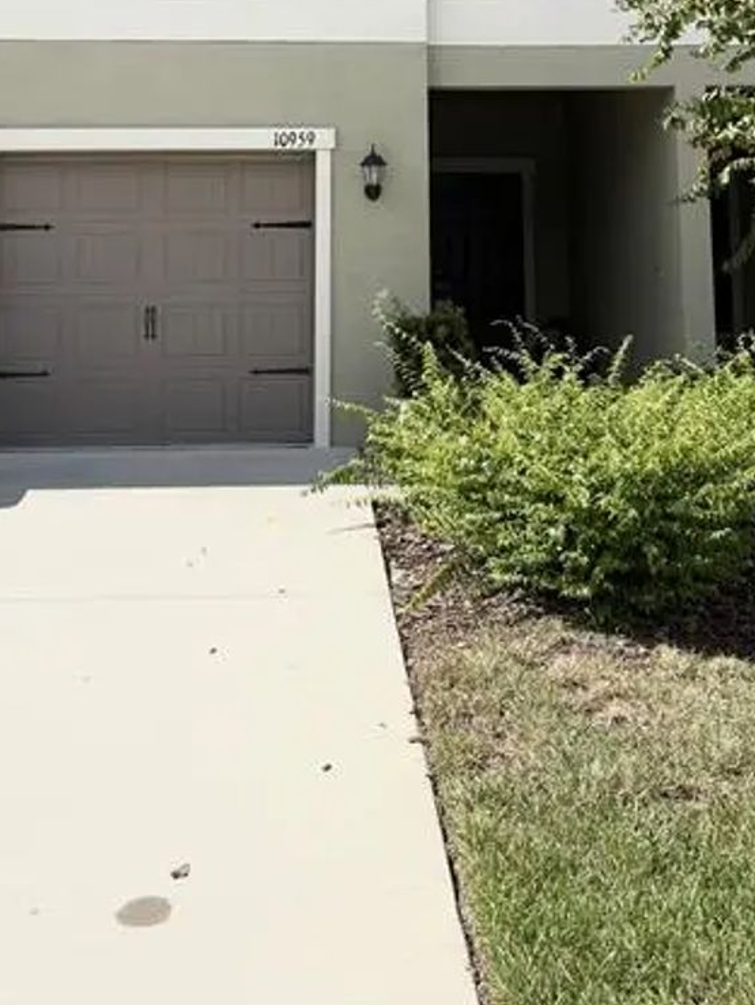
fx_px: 1395
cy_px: 82
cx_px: 344
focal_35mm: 48
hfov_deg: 30.3
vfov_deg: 36.9
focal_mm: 5.96
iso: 50
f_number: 1.6
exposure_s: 1/4950
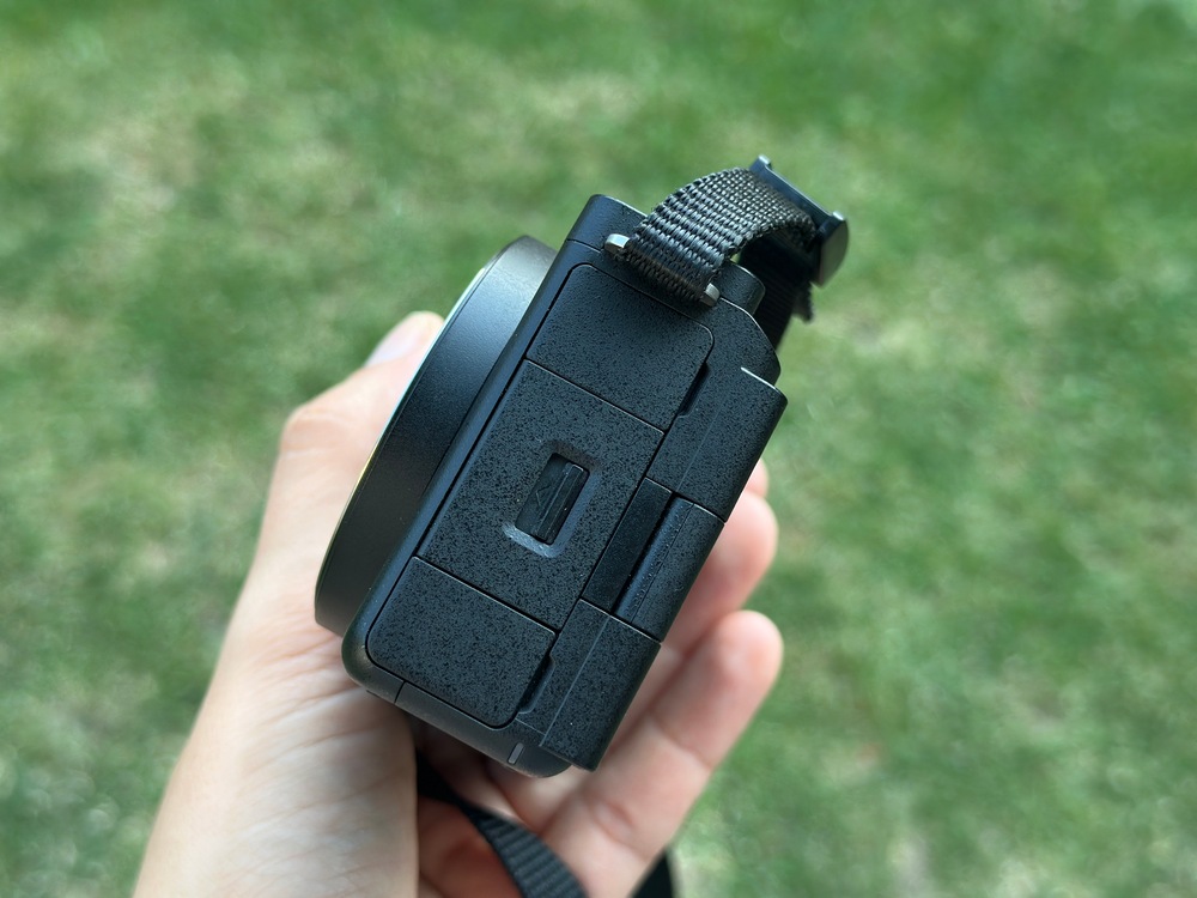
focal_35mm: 48
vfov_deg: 30.3
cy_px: 449
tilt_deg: -51.5
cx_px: 598
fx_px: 1660
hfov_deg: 39.7
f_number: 1.78
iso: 80
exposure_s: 1/156
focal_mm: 6.86
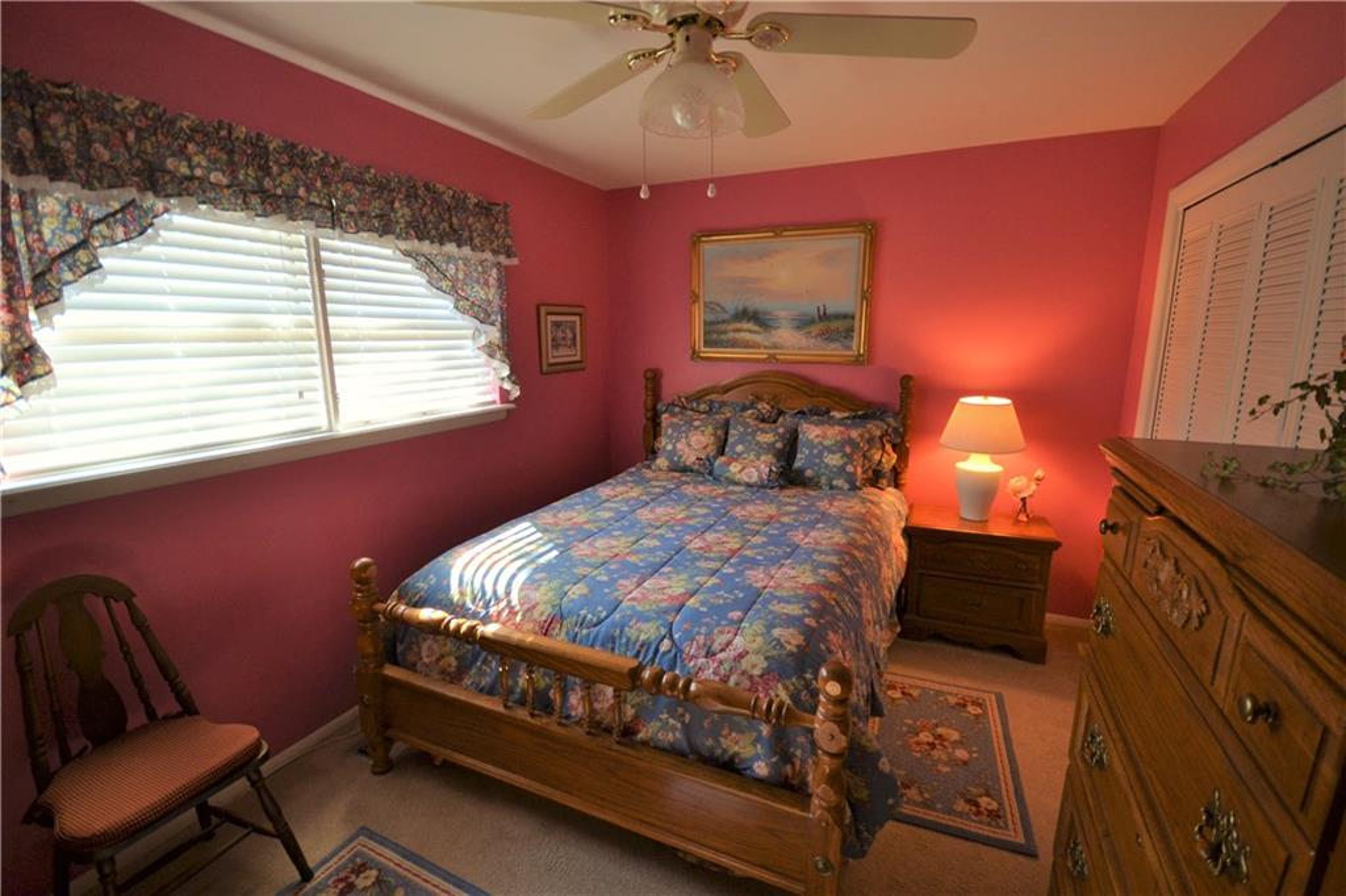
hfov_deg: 100.4
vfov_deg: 77.3
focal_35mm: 15
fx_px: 561
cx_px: 673
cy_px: 448
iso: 450
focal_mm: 10
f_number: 4
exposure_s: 1/60
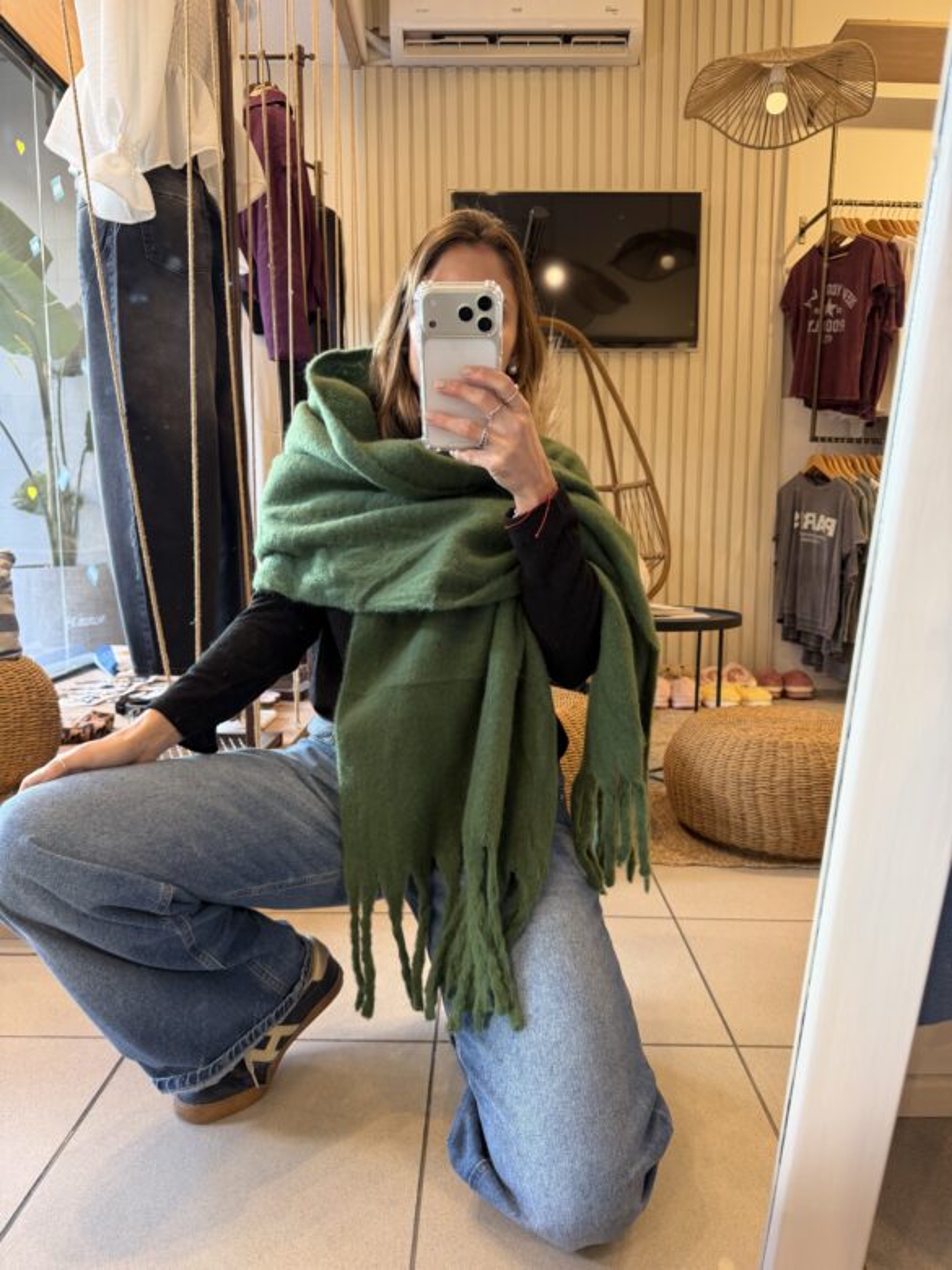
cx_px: 476
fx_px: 880
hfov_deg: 56.8
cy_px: 635
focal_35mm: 24
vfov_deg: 71.6
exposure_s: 1/50
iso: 125
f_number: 1.78
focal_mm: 6.76
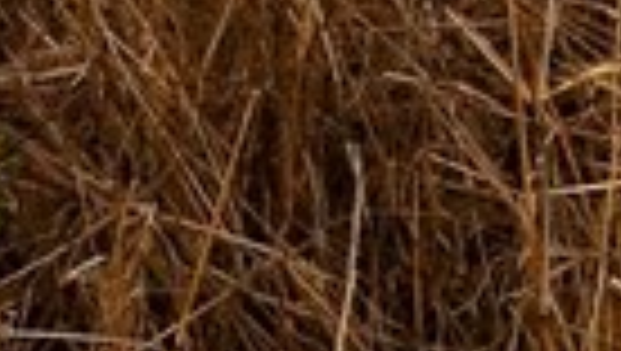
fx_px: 4880
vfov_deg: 3.9
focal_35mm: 296
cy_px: -916
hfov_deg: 6.9
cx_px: 1451
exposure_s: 1/1000
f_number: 8
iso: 400
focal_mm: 24
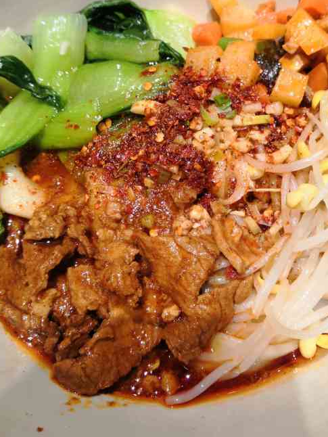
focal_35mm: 39
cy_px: 163
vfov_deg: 47.4
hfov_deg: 36.7
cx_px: 199
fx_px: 492
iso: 200
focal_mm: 3.95
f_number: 1.8
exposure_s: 1/50
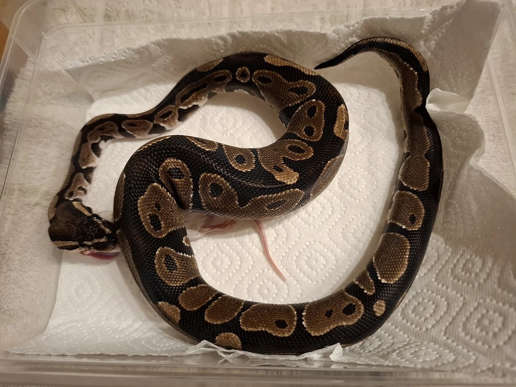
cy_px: 194
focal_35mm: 23
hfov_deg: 73.9
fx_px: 343
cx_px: 258
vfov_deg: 58.9
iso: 400
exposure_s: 1/24
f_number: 1.8
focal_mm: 5.54
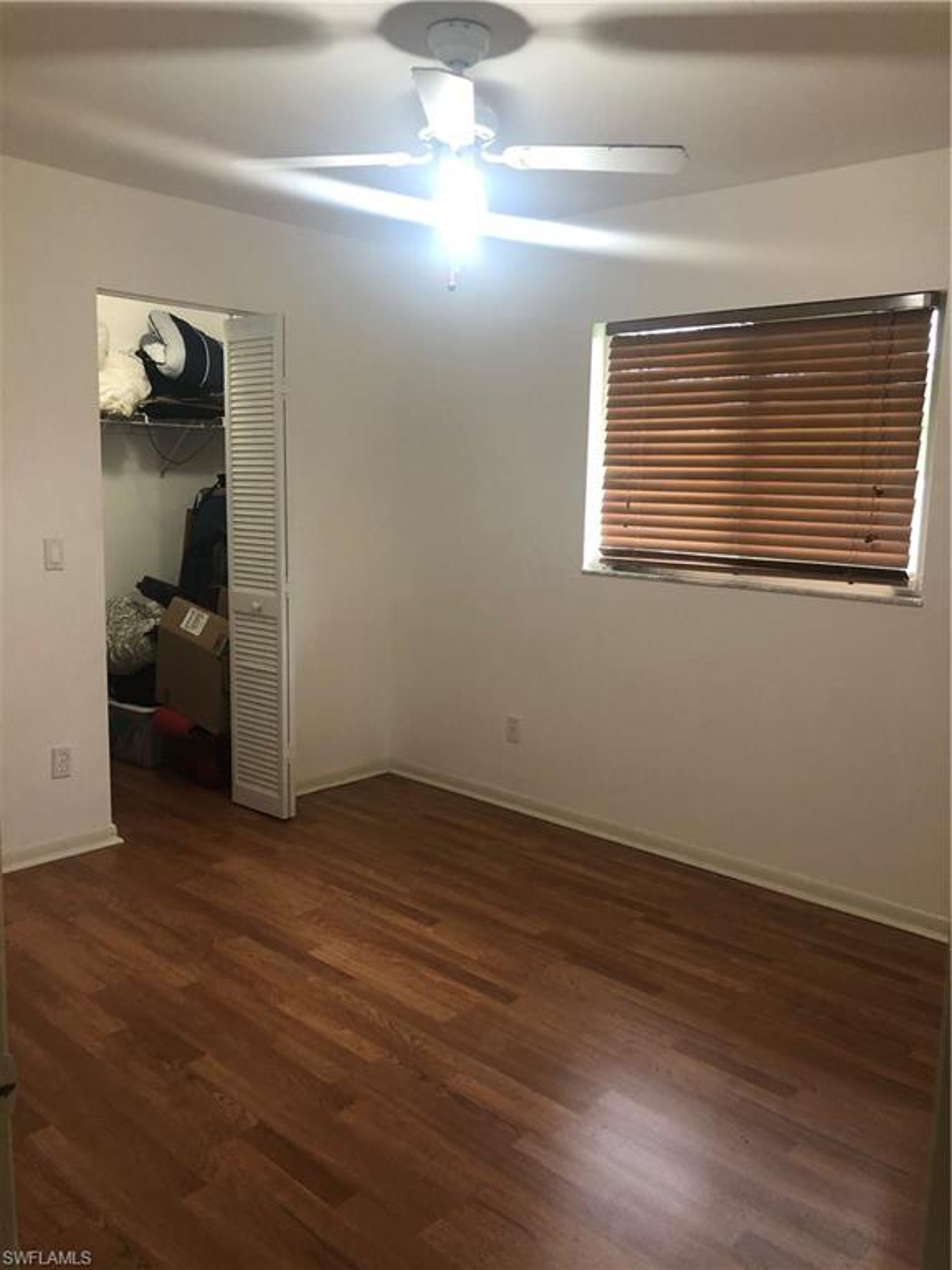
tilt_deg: -8.8
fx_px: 1027
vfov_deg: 63.4
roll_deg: -1.3
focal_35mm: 28
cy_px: 635
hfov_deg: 49.7
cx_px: 476
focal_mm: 4
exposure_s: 1/17
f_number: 1.8
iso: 40
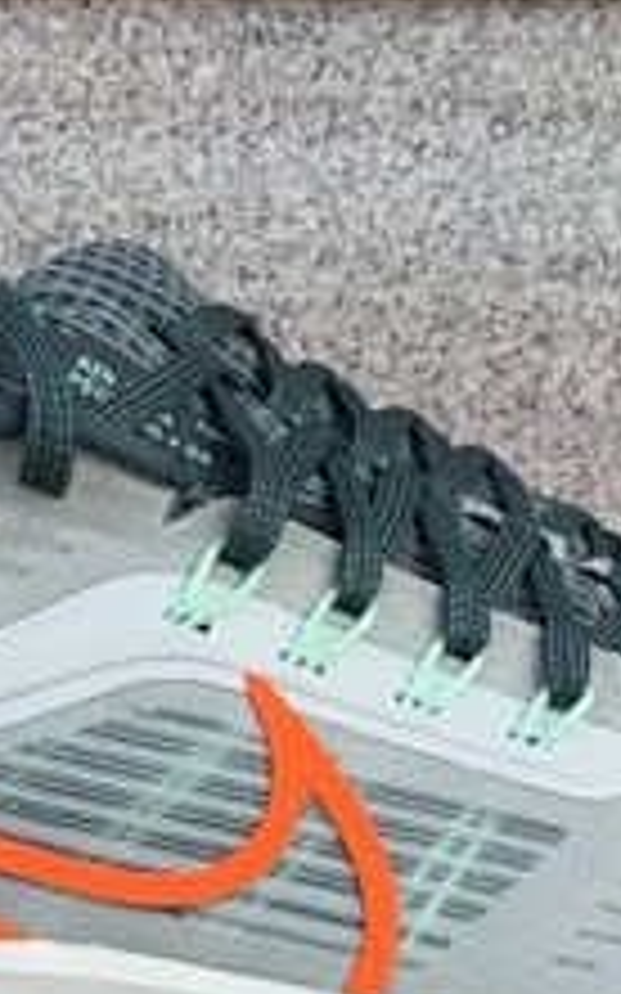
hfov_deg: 13.8
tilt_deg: -20.3
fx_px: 2574
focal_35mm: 95
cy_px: 1057
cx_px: 306
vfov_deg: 20.9
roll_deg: -0.4
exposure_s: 1/218
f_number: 2.4
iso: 25
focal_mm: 3.3
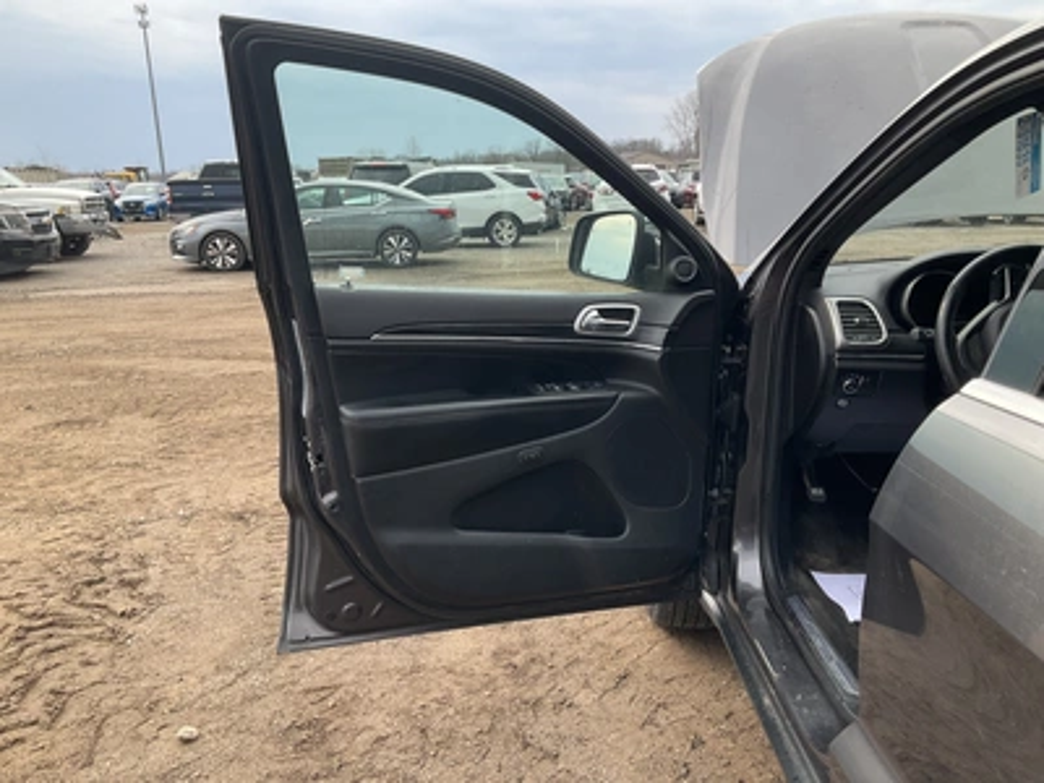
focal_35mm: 29
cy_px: 392
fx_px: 875
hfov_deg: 61.7
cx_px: 522
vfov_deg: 48.2
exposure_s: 1/196
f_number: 1.8
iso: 20
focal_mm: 3
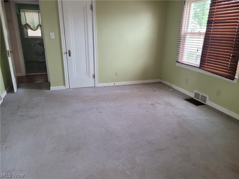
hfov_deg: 67.3
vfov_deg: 53.1
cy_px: 90
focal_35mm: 26
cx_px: 120
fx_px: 180
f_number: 1.8
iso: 250
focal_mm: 5.4
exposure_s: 1/120
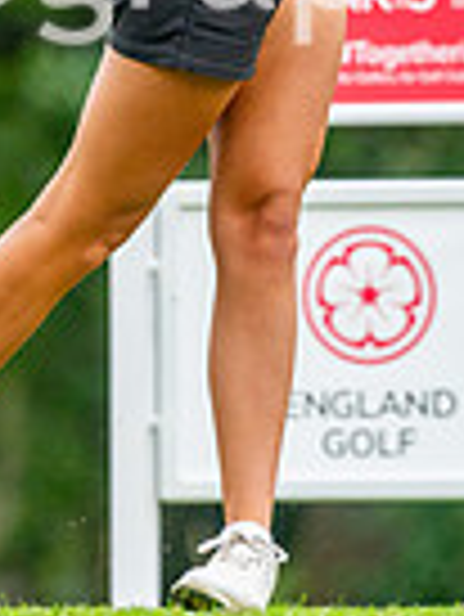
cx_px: 77
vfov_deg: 1.4
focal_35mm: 1419
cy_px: -234
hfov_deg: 1.0
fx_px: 25321
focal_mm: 300
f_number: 4.5
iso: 400
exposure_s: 1/1250
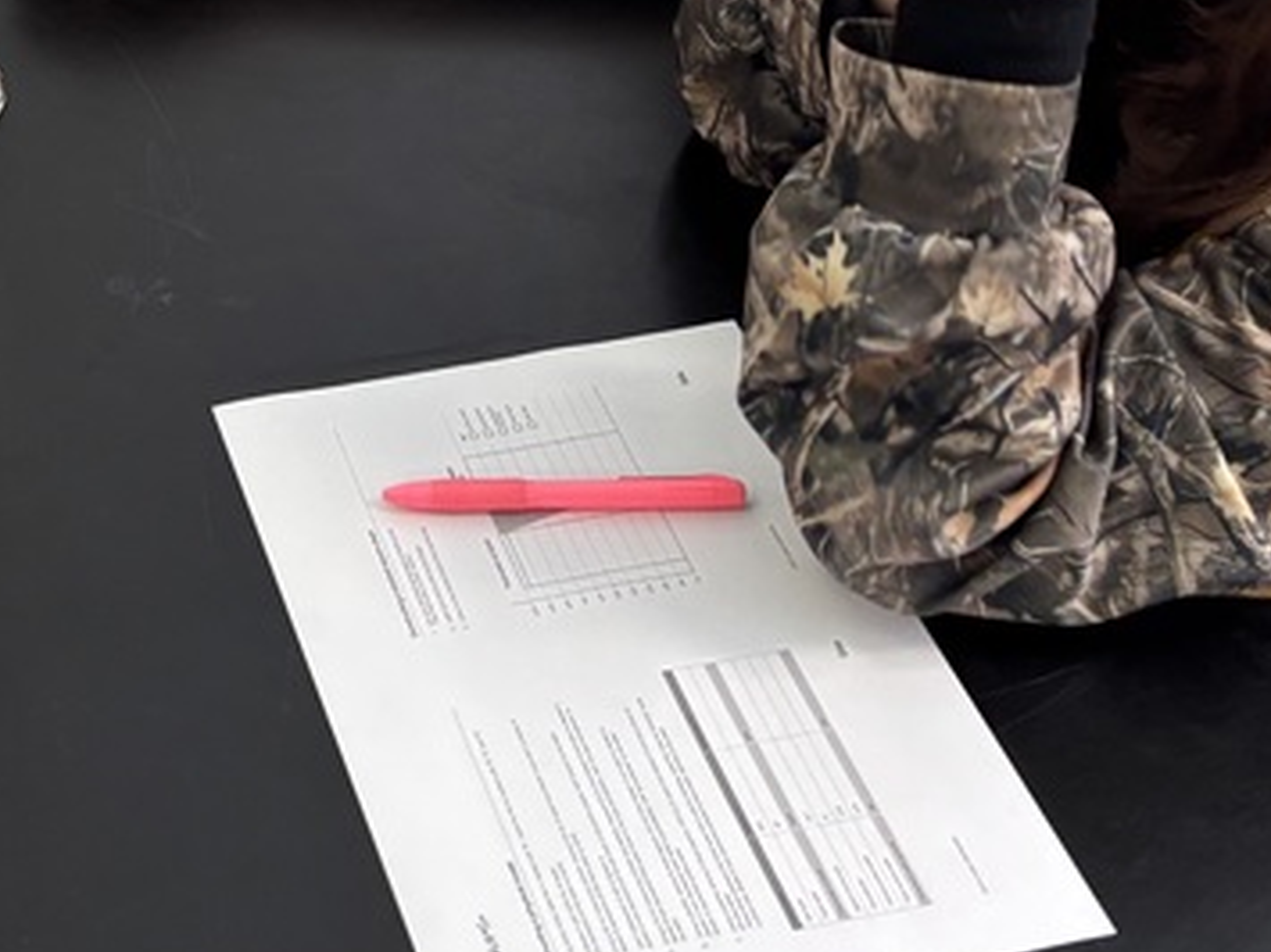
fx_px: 2753
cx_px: -86
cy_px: -311
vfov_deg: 18.2
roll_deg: +2.2
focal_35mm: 75
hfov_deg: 24.5
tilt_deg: -30.9
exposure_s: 1/60
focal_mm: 5.96
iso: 160
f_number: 1.6
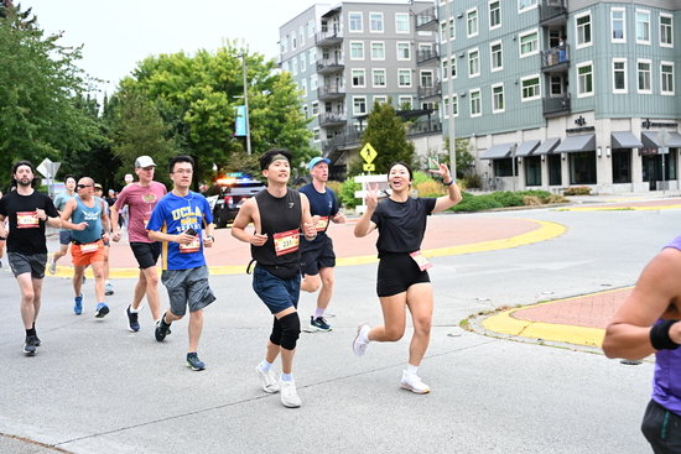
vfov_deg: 30.5
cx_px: 340
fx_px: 833
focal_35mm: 44
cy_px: 227
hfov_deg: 44.5
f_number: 4
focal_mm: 44
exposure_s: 1/800
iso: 2000
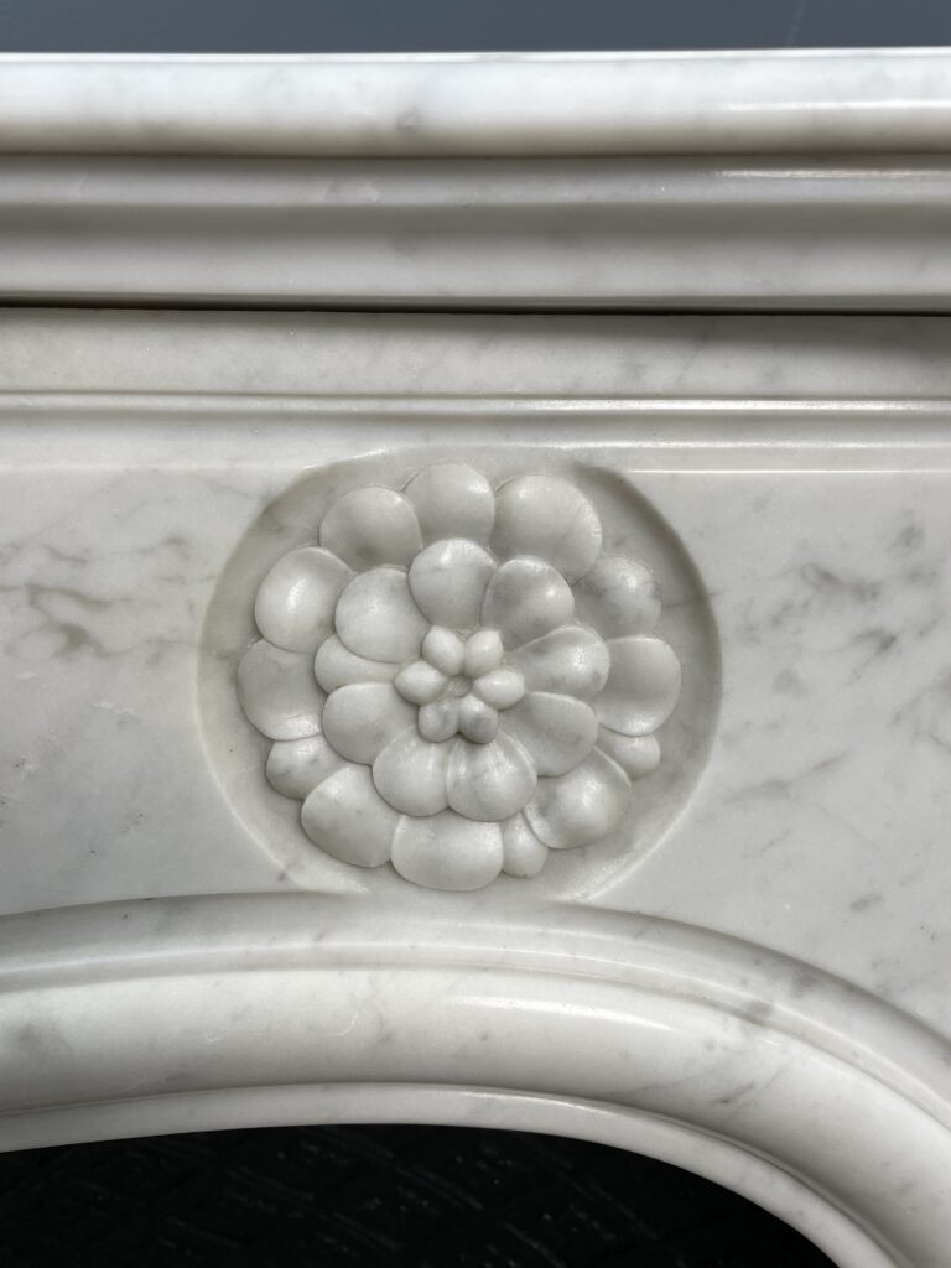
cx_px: 476
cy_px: 634
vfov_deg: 67.3
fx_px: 952
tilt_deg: -8.9
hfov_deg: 53.1
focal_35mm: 26
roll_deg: -0.2
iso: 50
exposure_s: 1/100
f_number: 1.6
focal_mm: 4.2
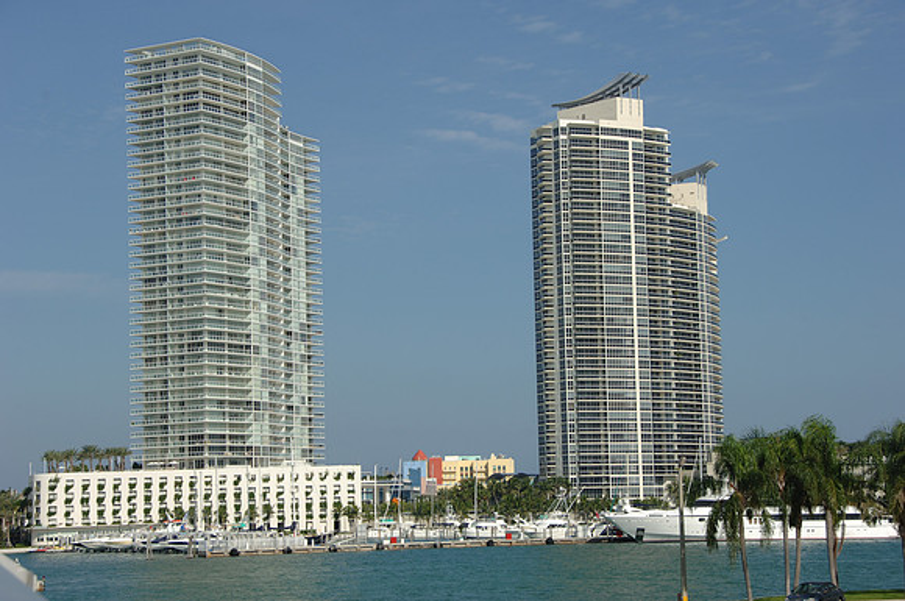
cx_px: 452
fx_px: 2071
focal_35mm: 82
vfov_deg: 16.5
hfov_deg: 24.6
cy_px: 300
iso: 100
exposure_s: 1/320
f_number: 9
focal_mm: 55
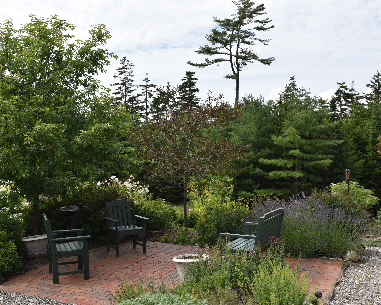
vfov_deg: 38.2
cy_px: 153
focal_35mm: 39
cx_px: 152
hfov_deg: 46.6
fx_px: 440
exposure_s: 1/320
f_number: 9
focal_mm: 34
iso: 200
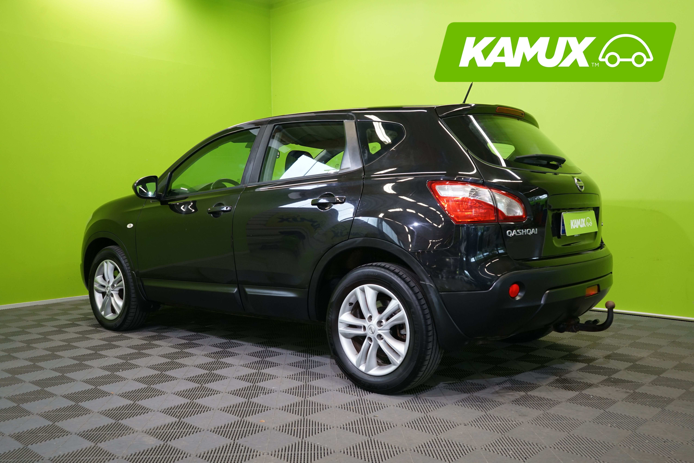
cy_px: 232
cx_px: 347
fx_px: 636
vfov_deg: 40.0
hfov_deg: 57.2
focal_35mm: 33
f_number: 5.6
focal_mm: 33
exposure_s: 1/40
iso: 640
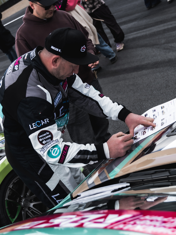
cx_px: 99
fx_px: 396
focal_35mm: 58
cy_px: 118
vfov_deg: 33.0
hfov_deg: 25.0
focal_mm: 27
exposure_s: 1/640
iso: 100
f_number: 2.8
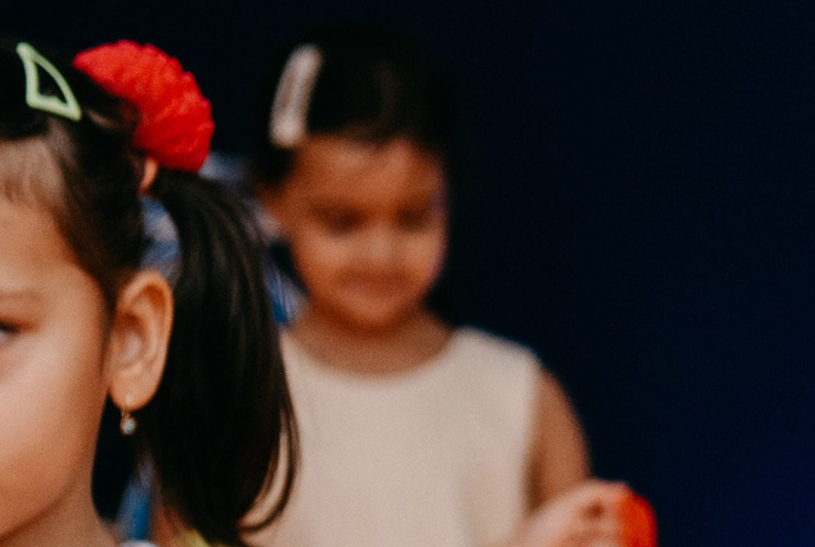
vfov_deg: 5.5
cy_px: 620
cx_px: 1708
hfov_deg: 7.8
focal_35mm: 250
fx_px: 5670
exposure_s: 1/160
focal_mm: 52
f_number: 4
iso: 500
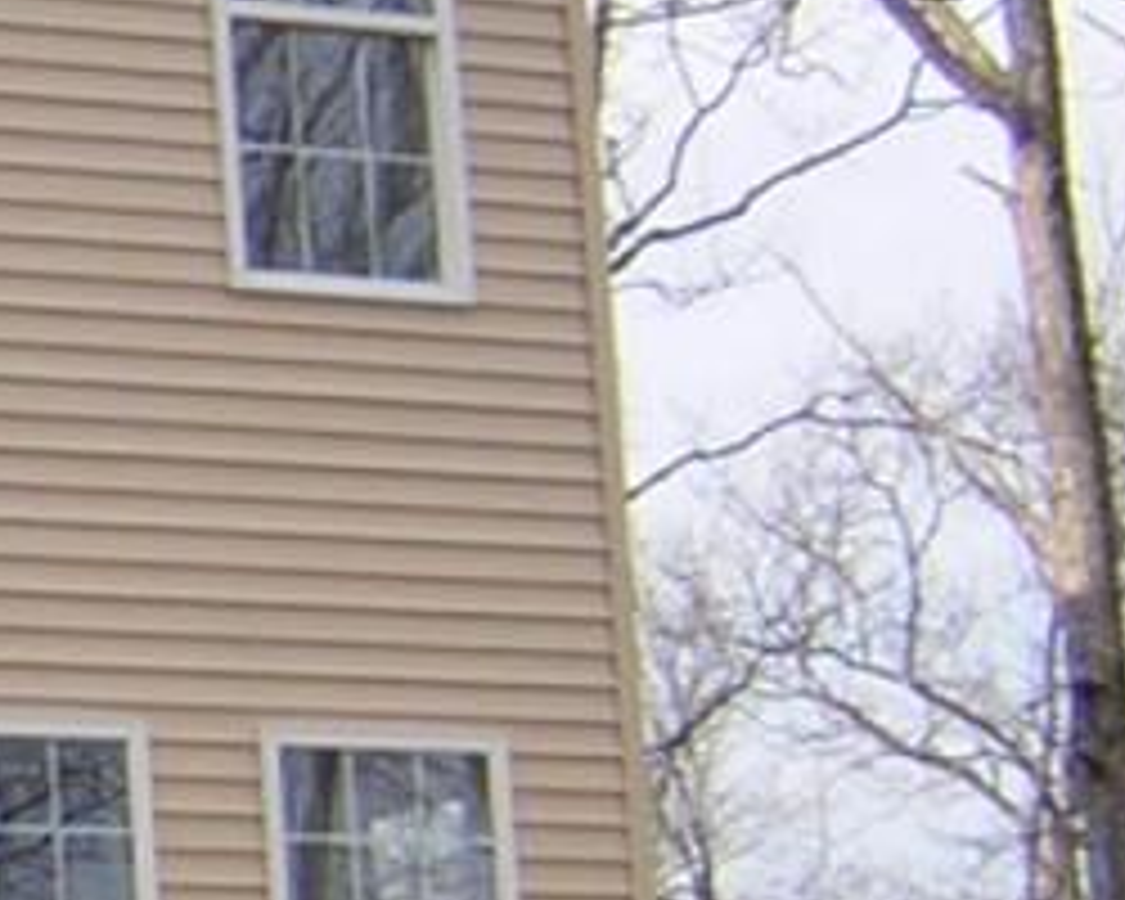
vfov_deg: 8.6
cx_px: -1251
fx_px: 5993
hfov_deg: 9.8
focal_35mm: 180
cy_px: 720
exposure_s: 1/494
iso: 100
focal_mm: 4.7
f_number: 2.6
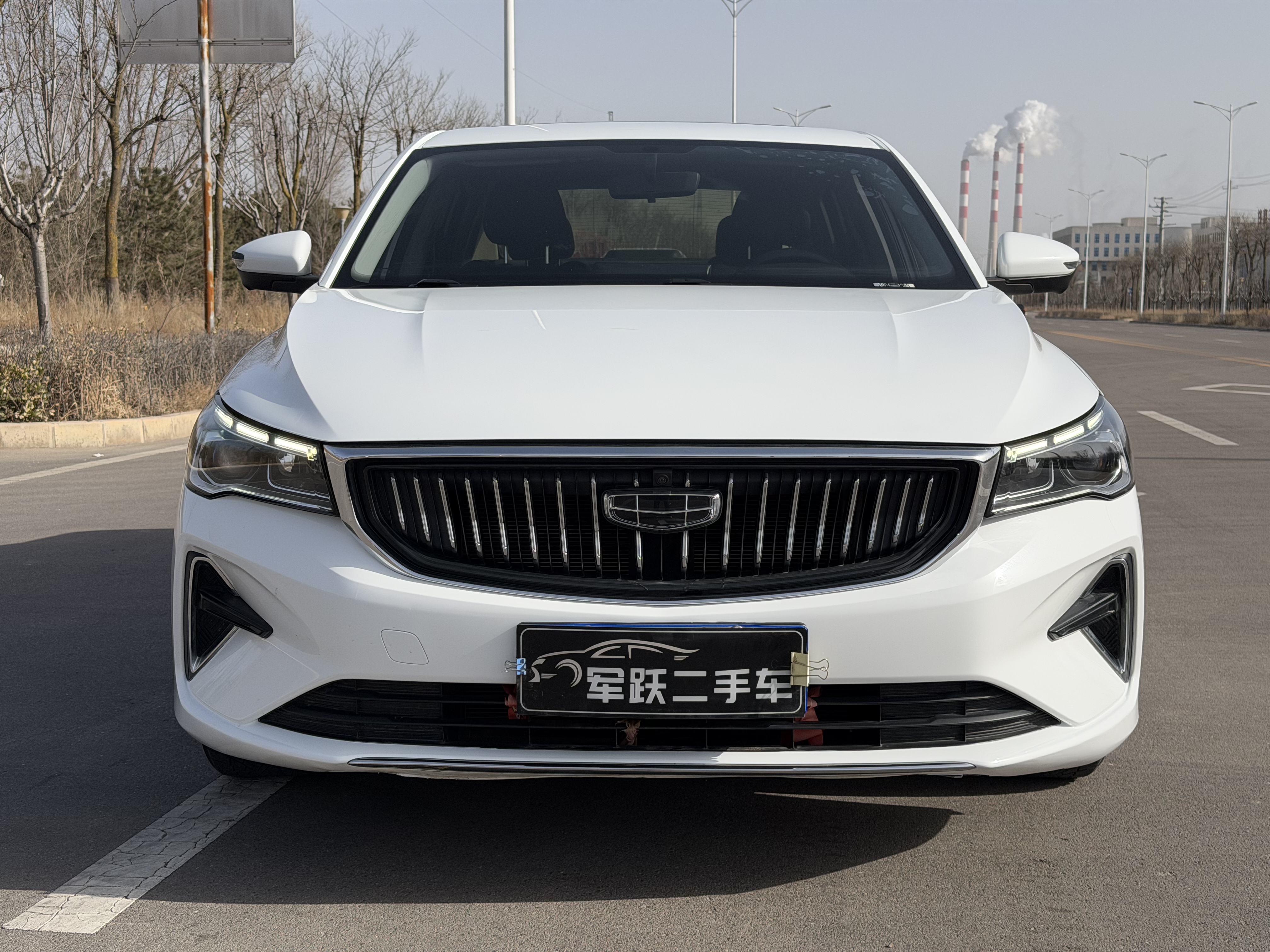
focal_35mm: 48
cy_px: 476
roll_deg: -1.1
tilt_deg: -6.9
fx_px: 1761
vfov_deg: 30.3
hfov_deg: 39.7
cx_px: 635
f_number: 1.78
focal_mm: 6.76
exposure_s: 1/7143
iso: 64
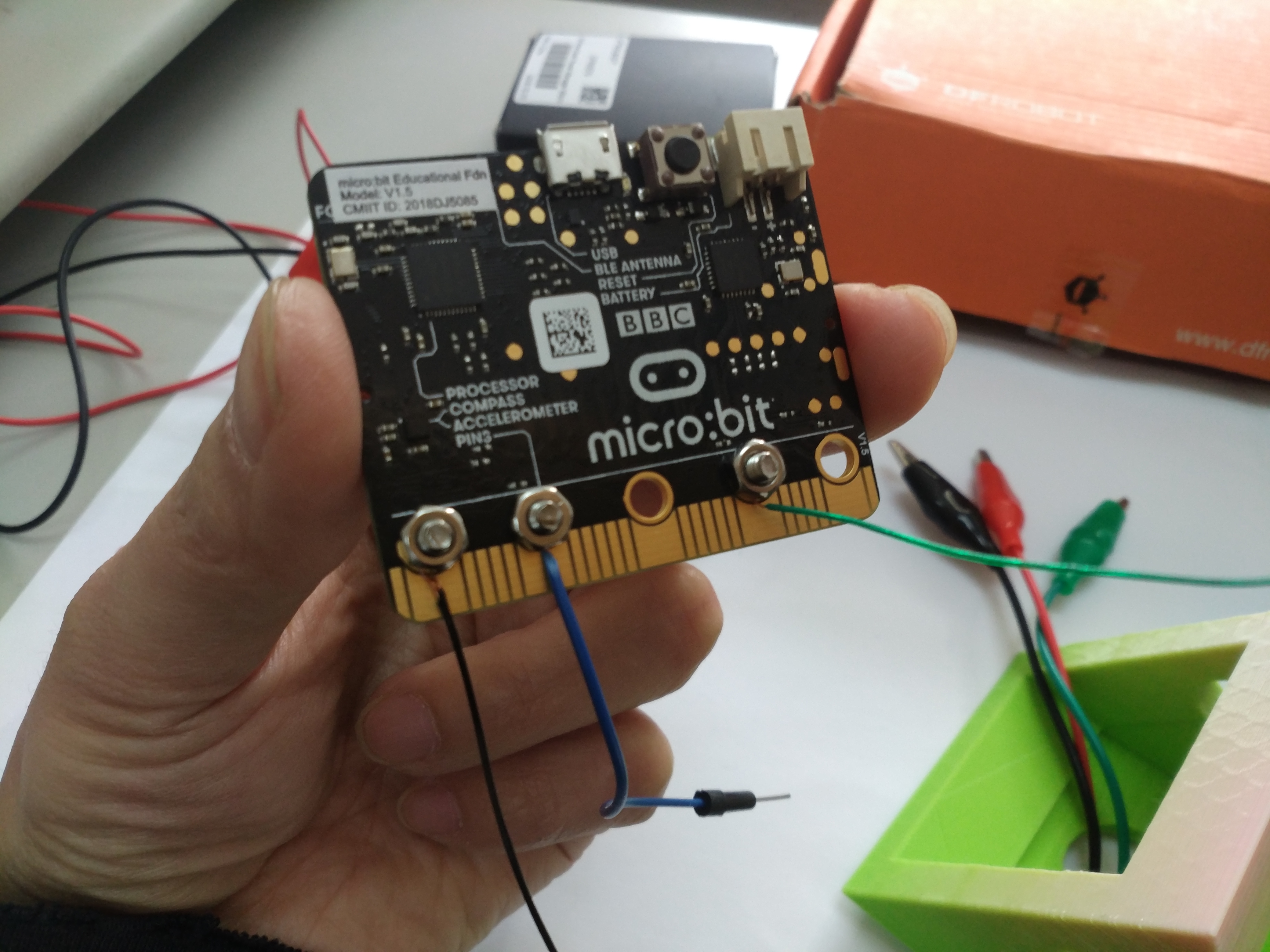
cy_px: 476
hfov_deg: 65.3
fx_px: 991
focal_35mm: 27
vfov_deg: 51.4
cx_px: 635
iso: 250
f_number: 2.2
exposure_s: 1/33
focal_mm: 4.73
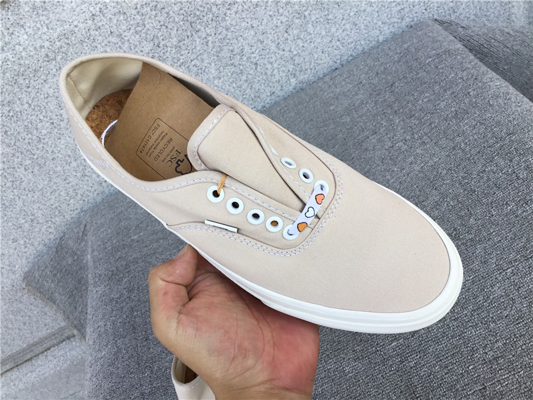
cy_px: 200
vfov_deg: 45.4
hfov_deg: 58.4
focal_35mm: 31
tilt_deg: -46.1
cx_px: 266
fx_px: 477
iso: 25
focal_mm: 3.3
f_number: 2.4
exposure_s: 1/310
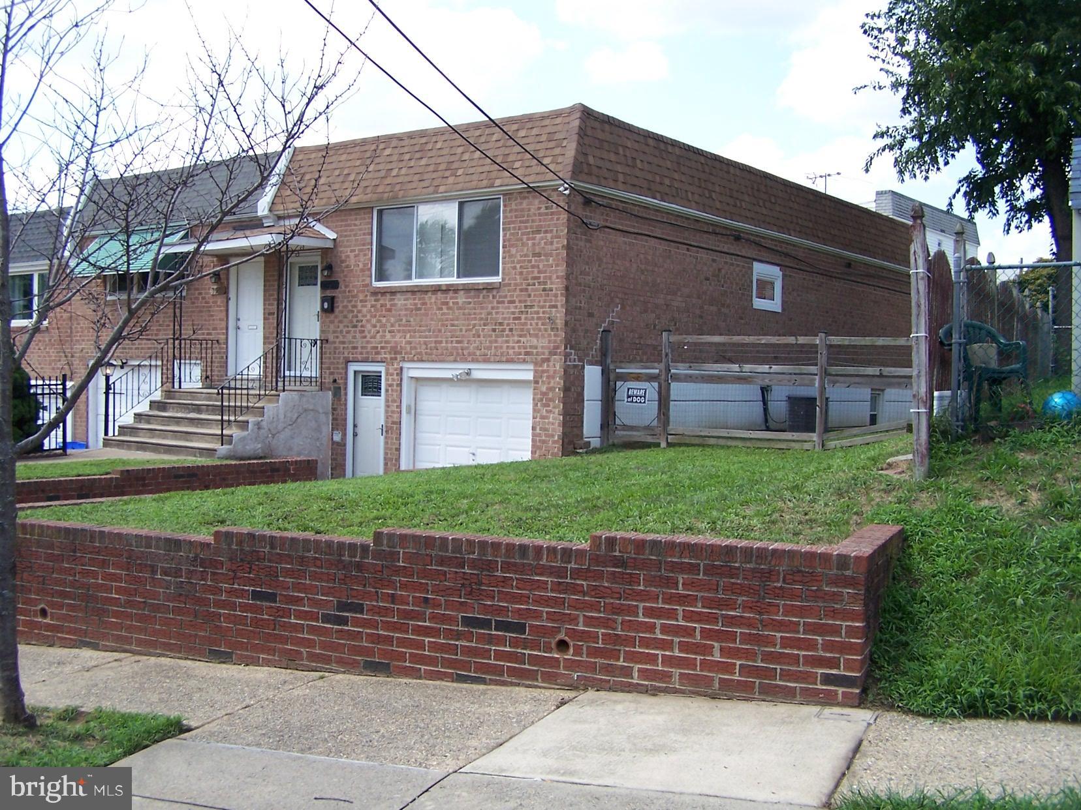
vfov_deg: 37.7
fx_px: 1187
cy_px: 405
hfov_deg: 49.0
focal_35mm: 38
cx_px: 540
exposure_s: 1/500
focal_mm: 6.3
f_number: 2.8
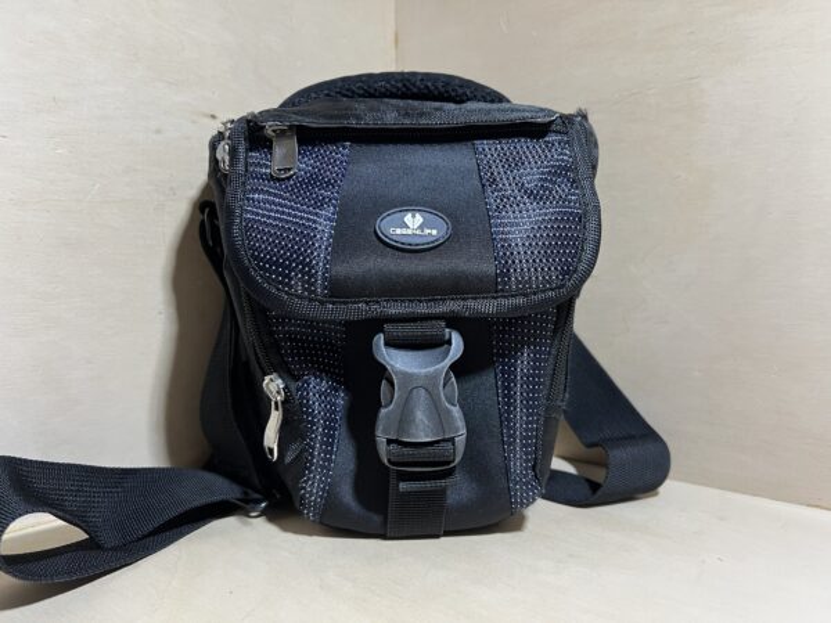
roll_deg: +1.2
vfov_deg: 53.1
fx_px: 624
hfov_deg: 67.3
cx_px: 416
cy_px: 312
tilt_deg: -3.5
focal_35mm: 26
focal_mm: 5.7
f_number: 1.5
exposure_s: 1/60
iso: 160
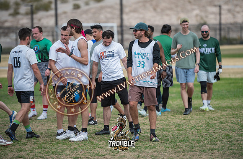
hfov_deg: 9.4
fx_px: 1482
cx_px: 132
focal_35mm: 221
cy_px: 78
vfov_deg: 6.2
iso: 160
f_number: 3.2
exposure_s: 1/2500
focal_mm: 200
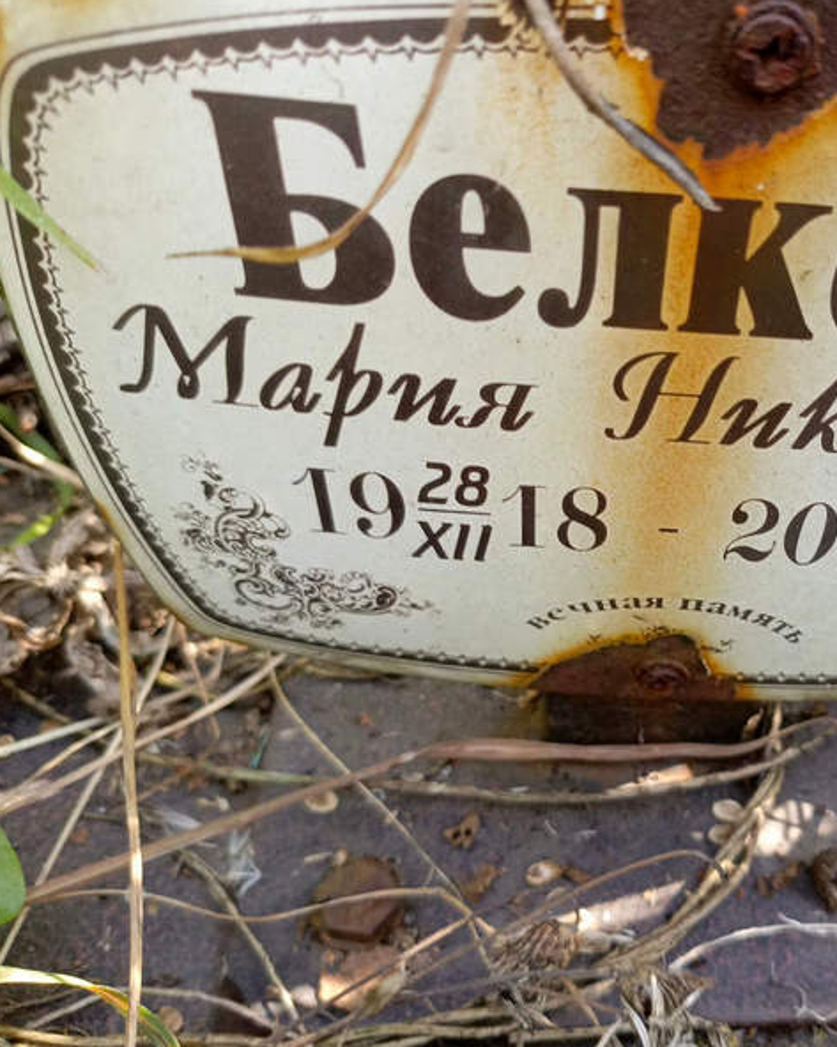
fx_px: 1023
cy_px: 520
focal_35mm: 33
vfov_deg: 54.2
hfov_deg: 42.7
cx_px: 658
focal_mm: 4.76
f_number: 1.69
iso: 264
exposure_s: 1/100
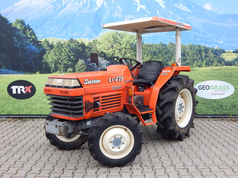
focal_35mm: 38
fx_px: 261
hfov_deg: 49.0
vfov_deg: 37.7
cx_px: 119
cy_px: 89
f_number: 3.4
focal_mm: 6.8
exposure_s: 1/250
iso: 160
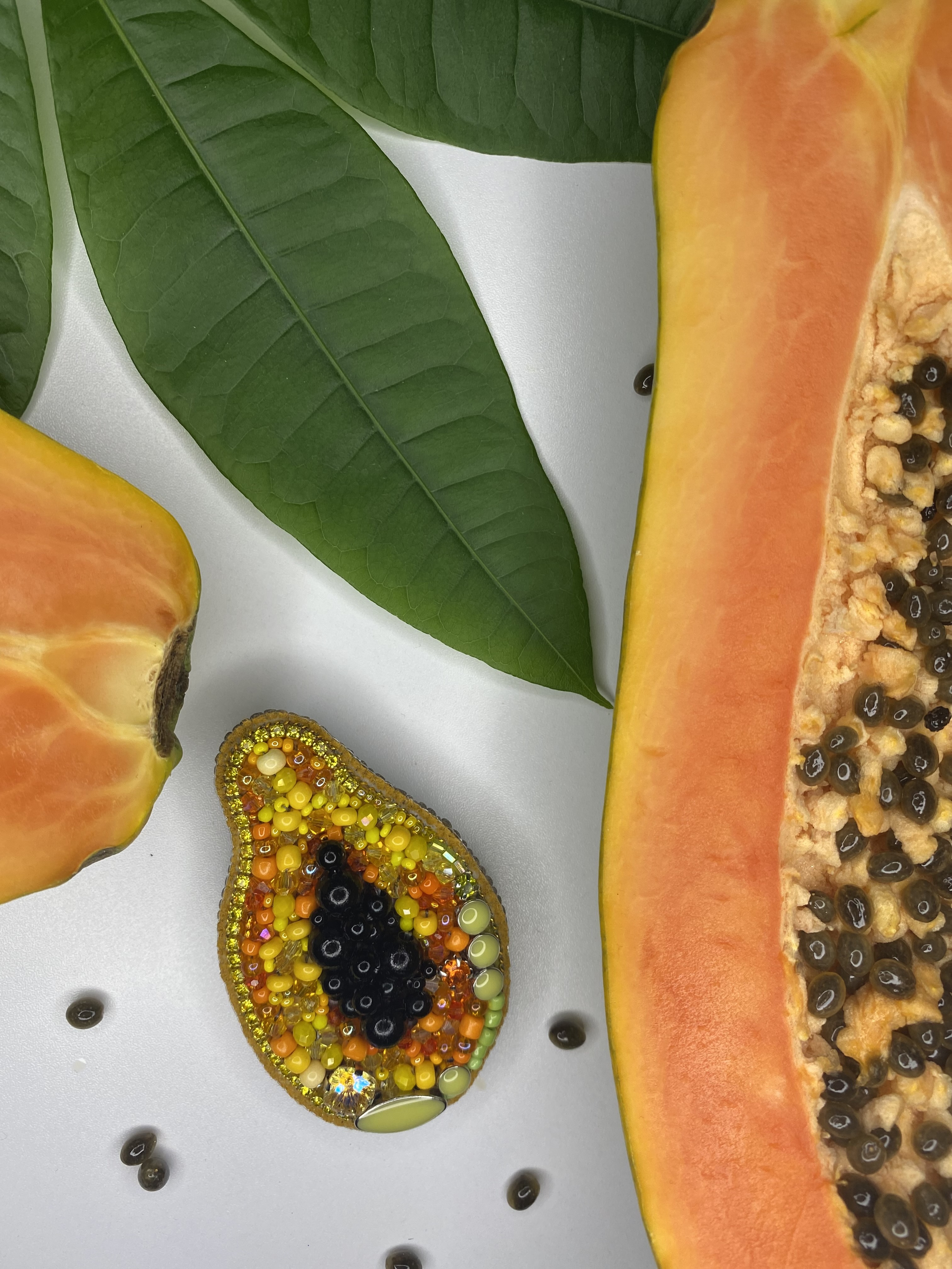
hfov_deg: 53.1
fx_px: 953
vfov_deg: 67.3
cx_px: 476
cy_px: 634
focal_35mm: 26
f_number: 1.8
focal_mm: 4.25
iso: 50
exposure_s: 1/122
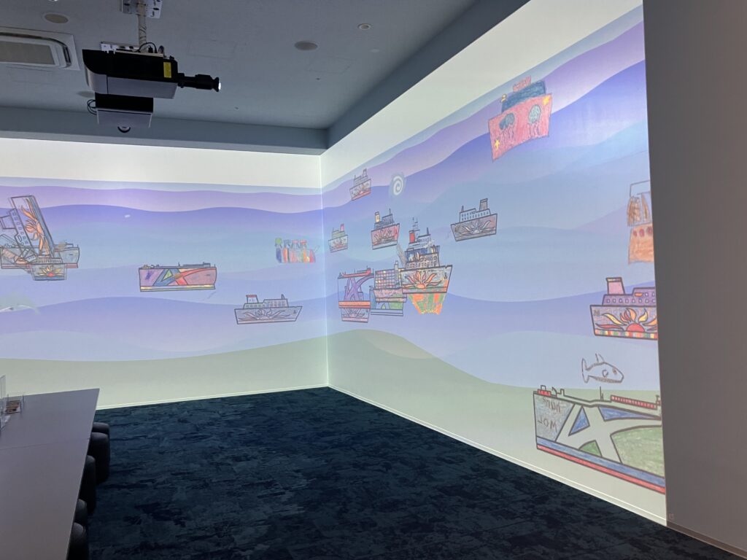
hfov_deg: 63.4
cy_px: 280
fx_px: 604
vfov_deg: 49.7
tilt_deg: +0.3
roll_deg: +3.2
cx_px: 374
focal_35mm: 28
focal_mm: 3.99
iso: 125
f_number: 1.8
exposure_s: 1/60
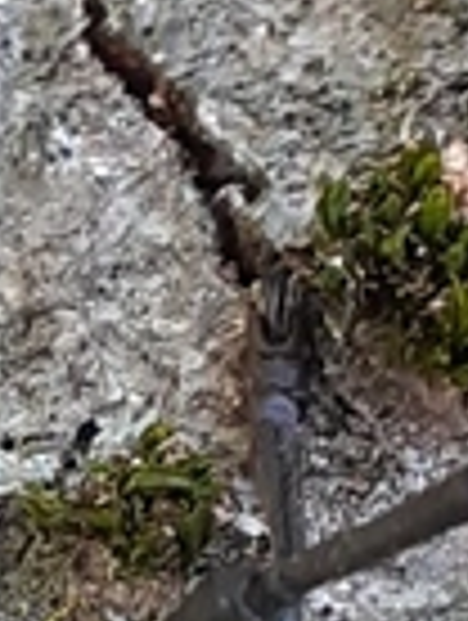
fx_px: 2246
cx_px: 27
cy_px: 904
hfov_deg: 11.8
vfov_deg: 14.7
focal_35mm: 125
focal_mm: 3.6
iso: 80
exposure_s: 1/100
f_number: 1.9
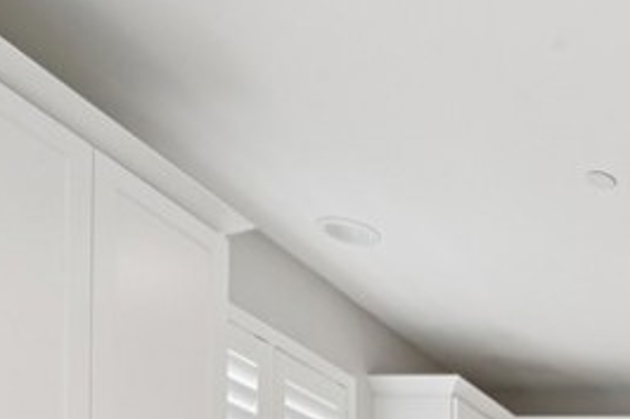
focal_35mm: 50
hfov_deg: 27.1
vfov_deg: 20.9
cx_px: 954
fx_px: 874
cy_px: 701
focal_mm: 13
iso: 400
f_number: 11
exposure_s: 1/13
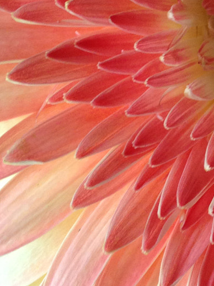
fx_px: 841
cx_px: 309
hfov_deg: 13.7
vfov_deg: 18.9
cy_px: 20
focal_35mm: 102
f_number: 2.4
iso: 100
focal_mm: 4.13
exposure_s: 1/20
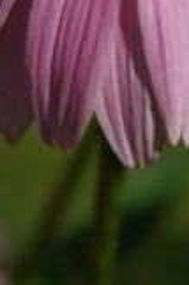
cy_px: -73
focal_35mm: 354
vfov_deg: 5.8
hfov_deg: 3.9
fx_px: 2797
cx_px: 147
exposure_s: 1/2500
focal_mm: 85
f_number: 4
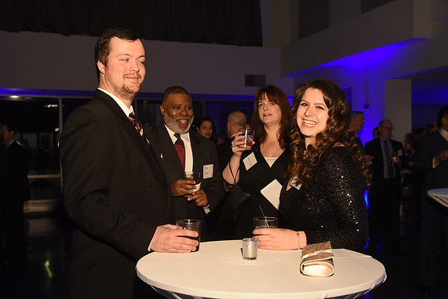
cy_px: 150
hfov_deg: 43.6
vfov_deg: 29.9
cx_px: 224
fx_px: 560
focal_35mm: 45
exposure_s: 1/200
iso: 2500
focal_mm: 45
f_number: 5.6
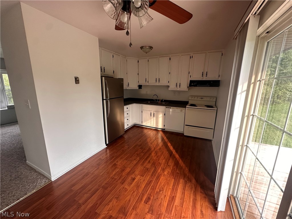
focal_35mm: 14
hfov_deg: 102.1
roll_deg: -1.6
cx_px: 146
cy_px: 110
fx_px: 118
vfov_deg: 85.7
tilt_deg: -11.7
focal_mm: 2.22
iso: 160
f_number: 2.2
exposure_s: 1/99
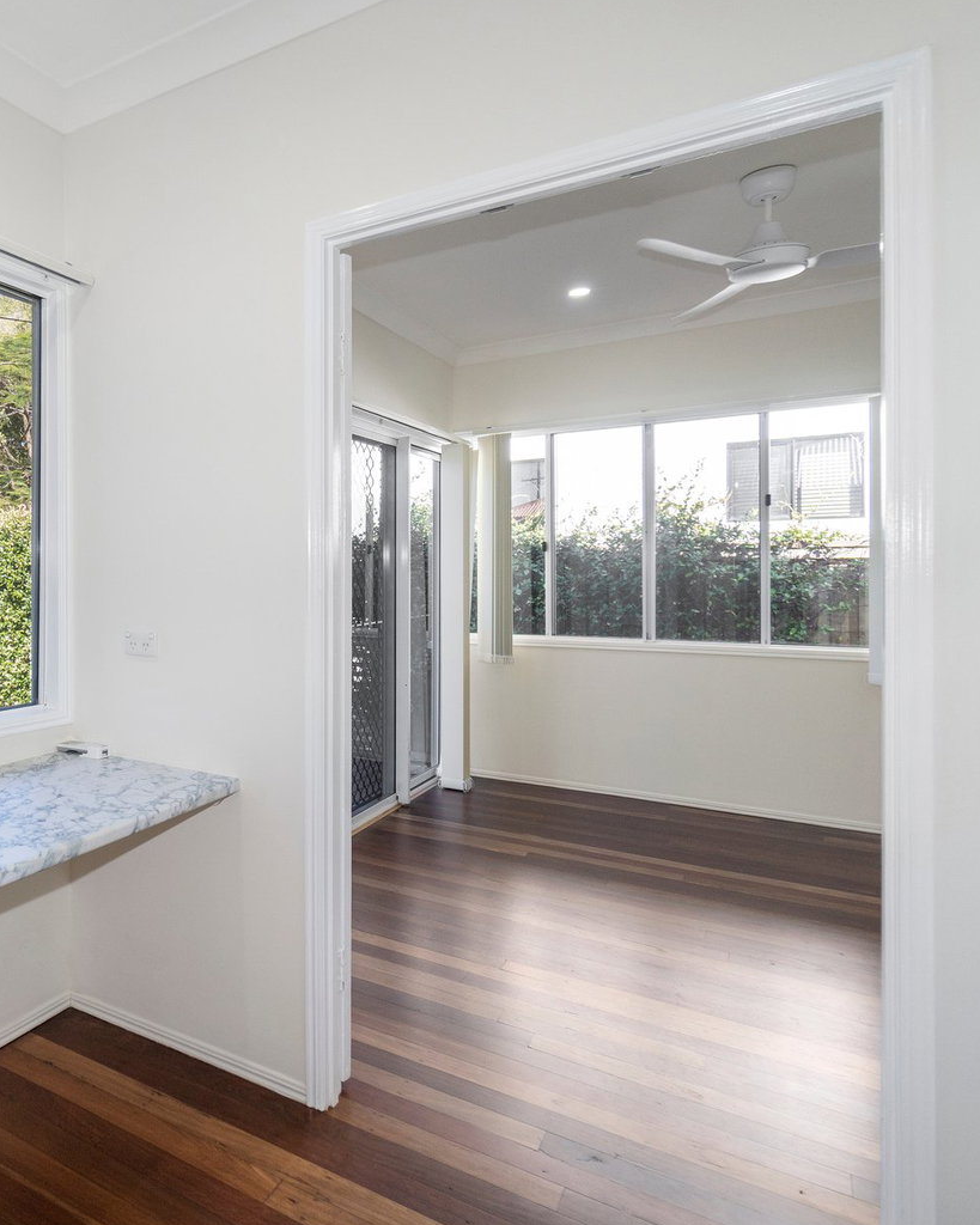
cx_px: 148
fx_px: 798
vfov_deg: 75.0
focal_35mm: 22
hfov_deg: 56.7
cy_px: 593
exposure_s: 1/160
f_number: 4
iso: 125
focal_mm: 10
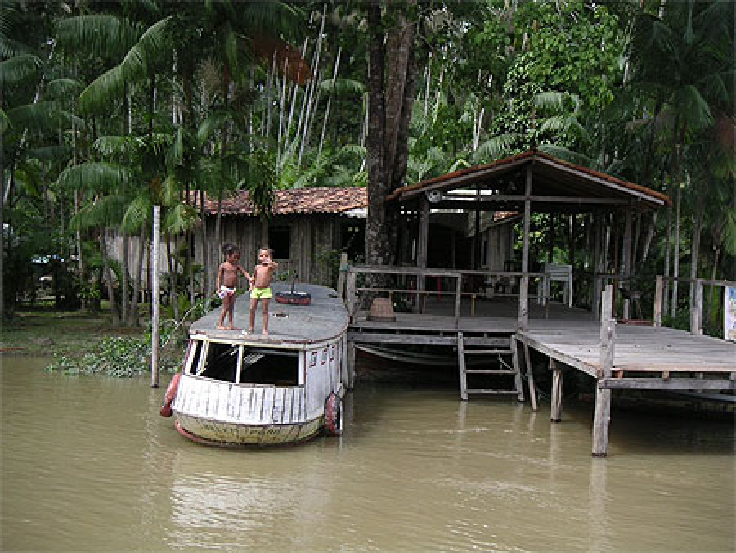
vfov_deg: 28.6
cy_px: 276
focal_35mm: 51
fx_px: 1085
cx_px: 368
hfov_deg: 37.5
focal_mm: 8
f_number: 3
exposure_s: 1/350
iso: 50
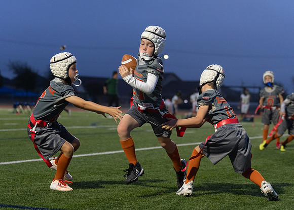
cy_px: 82
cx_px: 154
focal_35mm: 103
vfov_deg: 13.9
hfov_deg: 19.5
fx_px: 857
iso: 1250
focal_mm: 70
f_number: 2.8
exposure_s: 1/800
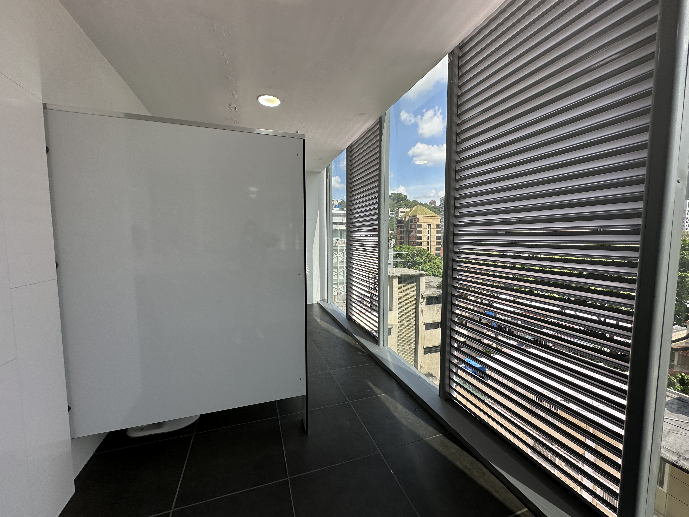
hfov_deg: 102.1
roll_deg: -0.2
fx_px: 279
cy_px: 258
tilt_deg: -4.2
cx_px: 344
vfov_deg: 85.7
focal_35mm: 14
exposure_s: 1/348
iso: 40
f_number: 2.2
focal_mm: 2.22
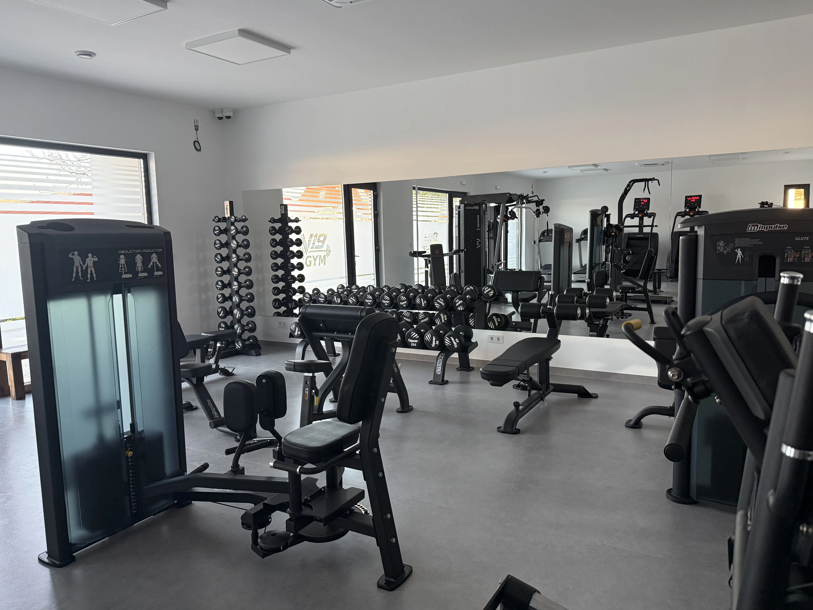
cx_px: 411
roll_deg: +0.9
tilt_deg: -6.6
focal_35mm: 25
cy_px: 306
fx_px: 587
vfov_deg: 54.9
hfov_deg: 69.4
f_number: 1.78
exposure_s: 1/60
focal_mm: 6.76
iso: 250
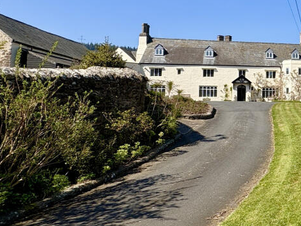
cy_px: 85
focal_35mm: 35
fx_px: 304
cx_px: 322
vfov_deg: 40.4
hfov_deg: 42.7
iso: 50
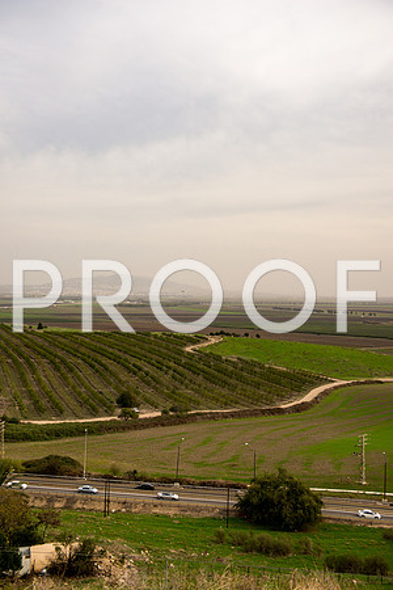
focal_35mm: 38
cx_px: 196
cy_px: 295
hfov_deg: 35.1
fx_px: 622
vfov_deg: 50.7
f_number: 3.5
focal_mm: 38
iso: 100
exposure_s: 1/1000
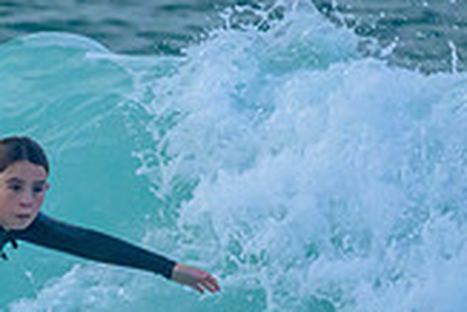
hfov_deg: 0.6
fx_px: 48623
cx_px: -310
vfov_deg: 0.4
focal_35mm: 3745
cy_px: 426
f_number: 6.3
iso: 2500
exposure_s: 1/2000
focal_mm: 800
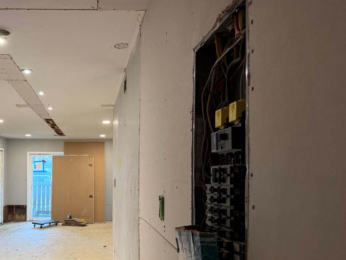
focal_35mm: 35
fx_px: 350
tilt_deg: -0.3
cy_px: 170
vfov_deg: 40.3
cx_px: 97
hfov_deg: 50.9
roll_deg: +0.4
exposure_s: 1/60
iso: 250
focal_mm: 6.76
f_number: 1.78
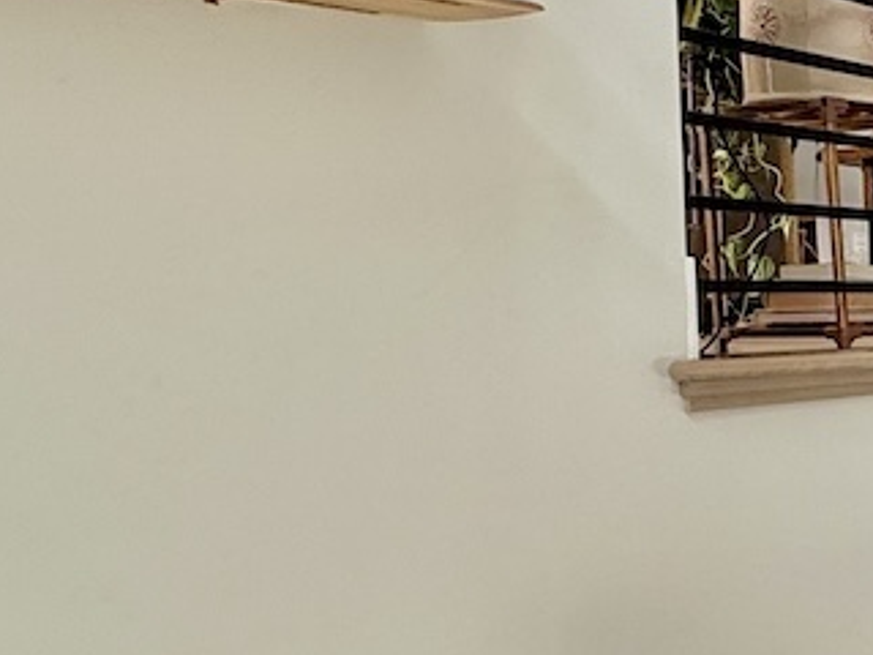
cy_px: 439
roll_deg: -0.4
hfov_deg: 25.2
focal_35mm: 56
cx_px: 1340
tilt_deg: -6.6
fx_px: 1412
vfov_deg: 26.0
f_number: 2.2
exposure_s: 1/123
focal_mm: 2.22
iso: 64
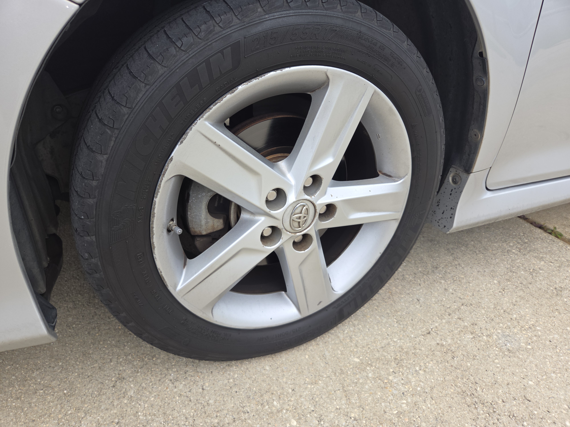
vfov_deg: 58.9
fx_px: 379
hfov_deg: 73.9
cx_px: 285
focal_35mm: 23
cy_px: 214
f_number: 1.8
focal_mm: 5.4
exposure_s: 1/622
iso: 25
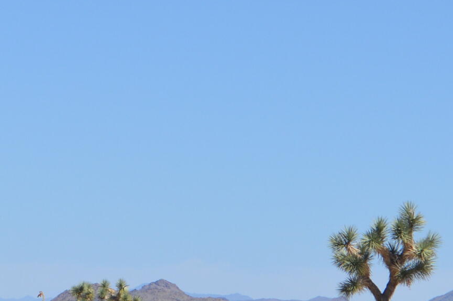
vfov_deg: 4.8
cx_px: 239
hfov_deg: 7.2
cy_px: 270
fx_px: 3607
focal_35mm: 287
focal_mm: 55
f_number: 7.1
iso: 400
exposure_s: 1/2000
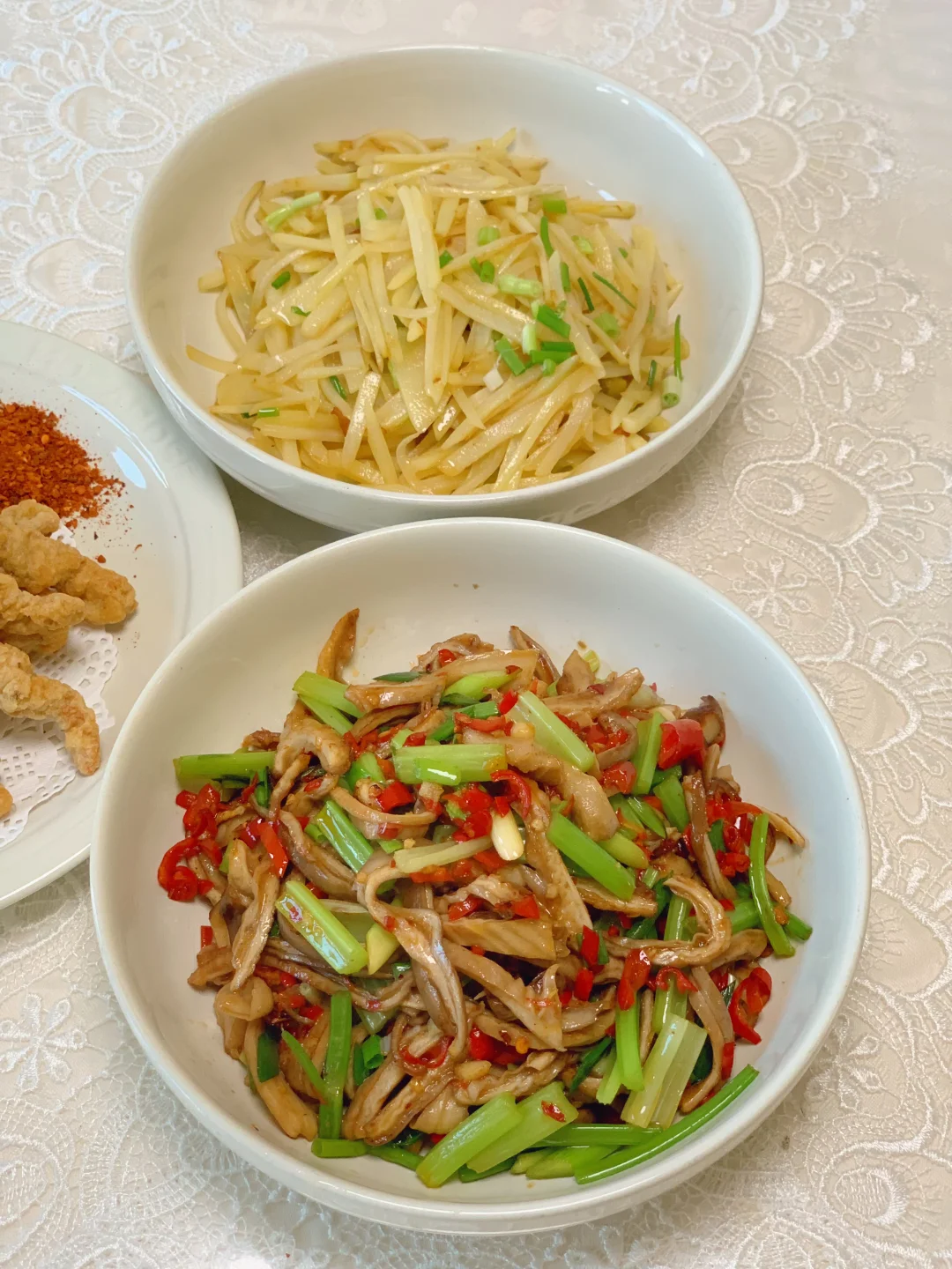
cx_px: 476
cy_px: 634
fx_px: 1907
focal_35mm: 52
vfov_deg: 36.8
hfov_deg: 28.0
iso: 100
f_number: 2.4
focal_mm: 6
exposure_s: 1/122
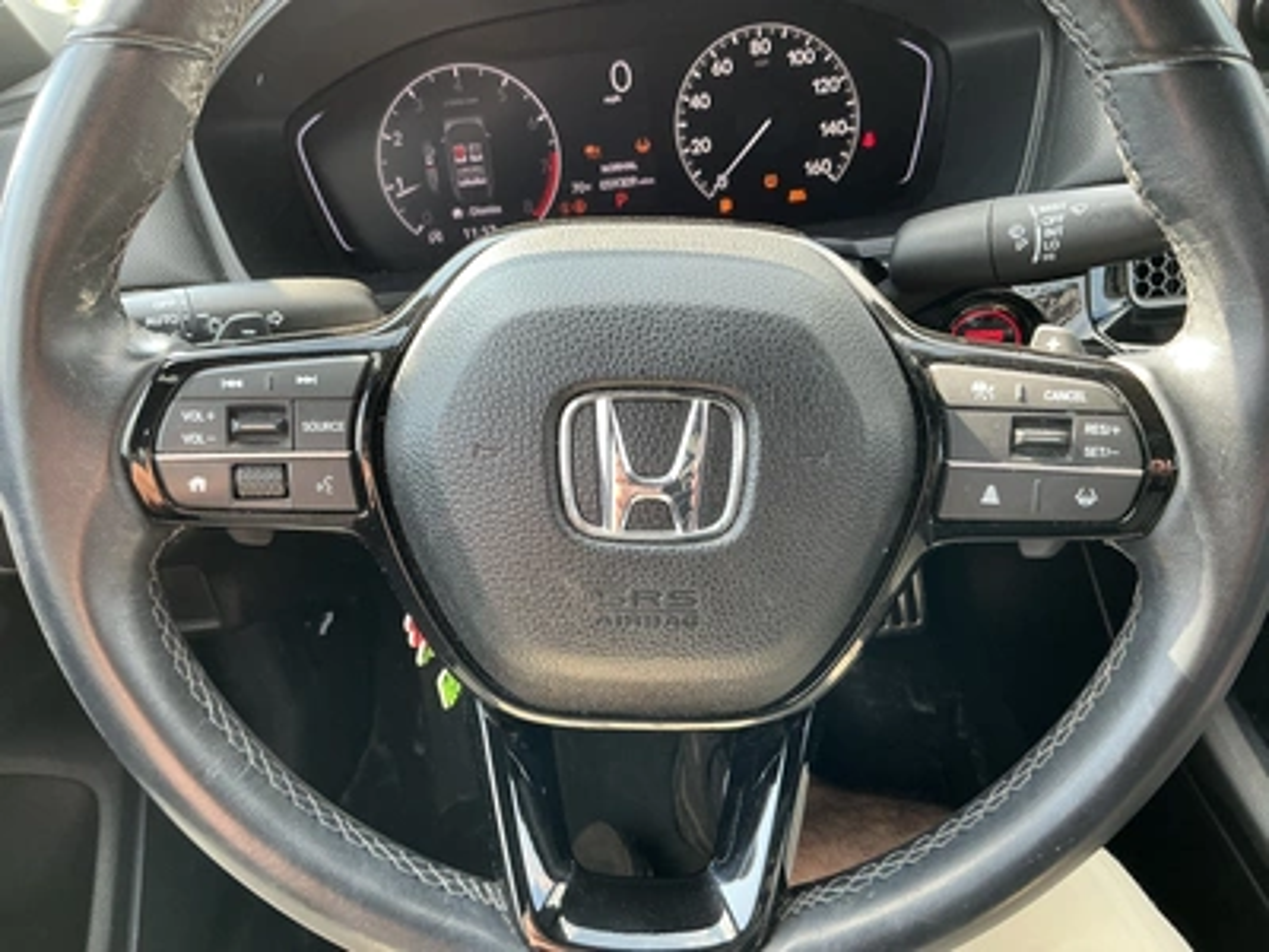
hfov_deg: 63.4
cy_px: 476
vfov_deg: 49.7
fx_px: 1026
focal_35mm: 28
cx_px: 634
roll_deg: +8.0
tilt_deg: -29.2
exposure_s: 1/118
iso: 64
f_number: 1.8
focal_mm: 3
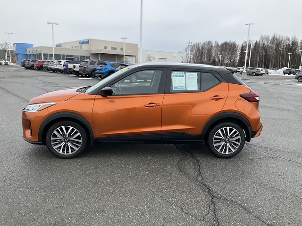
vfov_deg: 48.2
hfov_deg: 61.7
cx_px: 151
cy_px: 113
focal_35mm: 29
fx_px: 253
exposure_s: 1/709
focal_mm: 3
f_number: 1.8
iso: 25
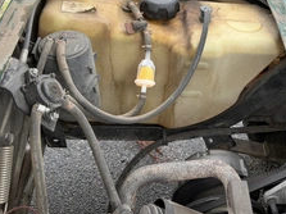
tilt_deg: -37.7
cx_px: 198
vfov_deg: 33.1
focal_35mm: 43
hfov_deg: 43.1
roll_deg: -11.4
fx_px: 355
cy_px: 62
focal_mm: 6.76
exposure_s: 1/121
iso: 50
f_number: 1.78
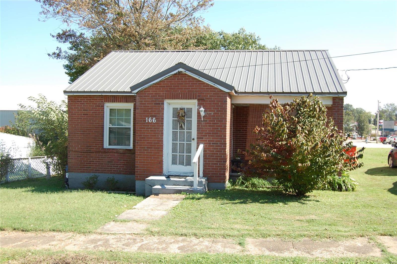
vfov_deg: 36.8
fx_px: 397
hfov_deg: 53.2
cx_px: 198
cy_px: 132
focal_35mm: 36
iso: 200
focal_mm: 24
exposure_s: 1/200
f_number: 7.1
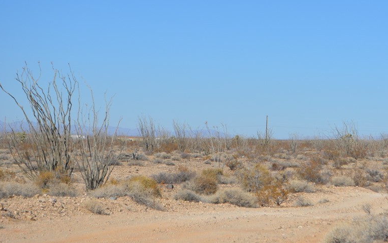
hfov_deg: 17.5
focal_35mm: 119
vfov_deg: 11.0
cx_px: 263
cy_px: 106
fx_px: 1255
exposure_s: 1/2000
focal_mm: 55
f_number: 8
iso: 400
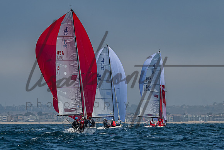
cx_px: 78
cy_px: 45
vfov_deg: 3.2
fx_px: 2669
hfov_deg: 4.8
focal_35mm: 429
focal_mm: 220
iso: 400
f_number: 6.3
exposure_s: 1/2500
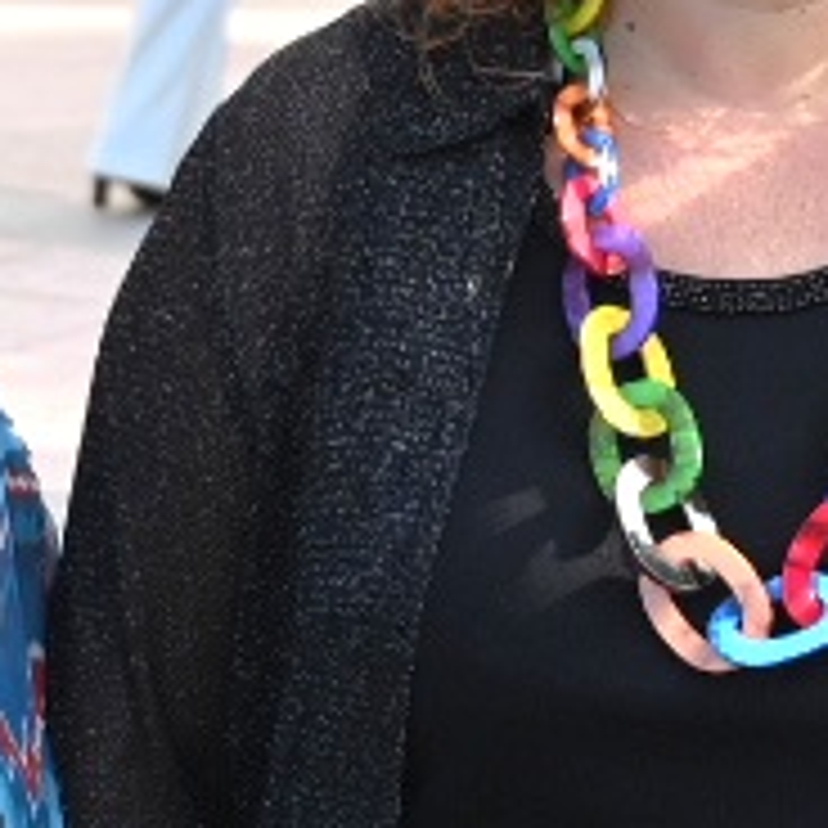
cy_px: -126
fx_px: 7002
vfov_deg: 6.7
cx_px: 891
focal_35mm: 259
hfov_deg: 6.7
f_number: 4
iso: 400
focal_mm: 34.5
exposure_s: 1/667
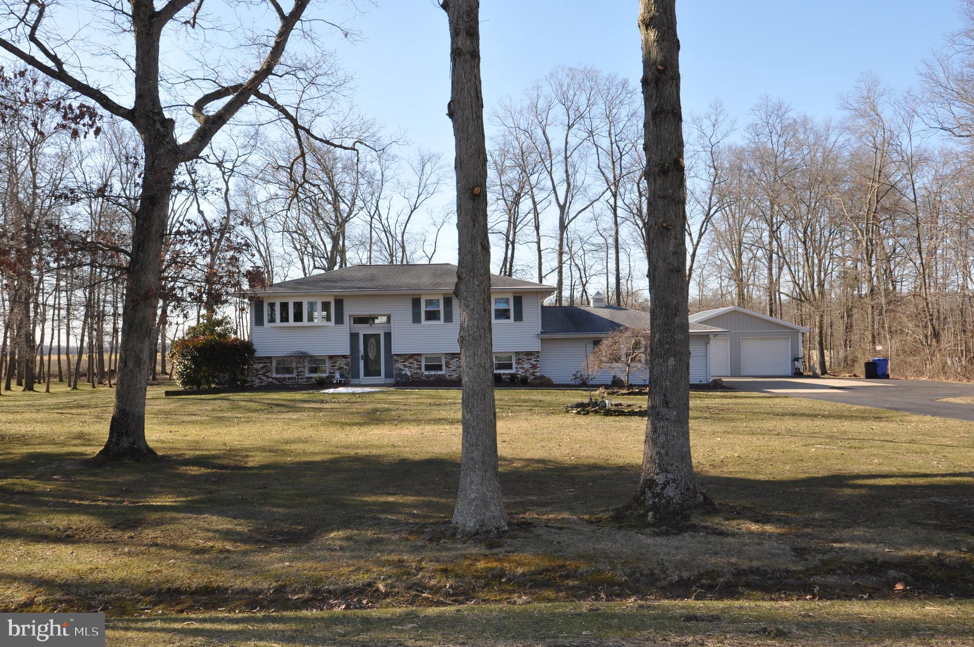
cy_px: 324
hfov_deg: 53.2
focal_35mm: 36
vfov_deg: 36.8
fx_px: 973
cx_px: 487
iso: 250
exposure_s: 1/200
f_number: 9.5
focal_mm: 24
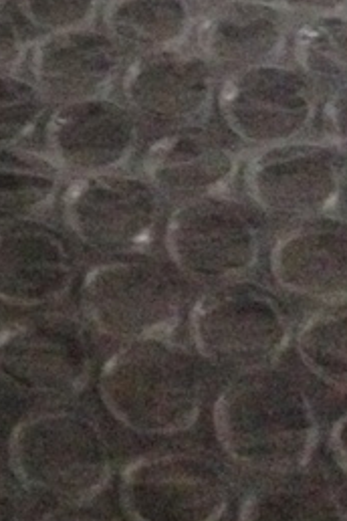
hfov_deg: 9.6
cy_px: -426
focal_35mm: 136
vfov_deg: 13.5
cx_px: -268
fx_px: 1966
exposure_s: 1/15
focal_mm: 4.12
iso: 800
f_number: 2.4
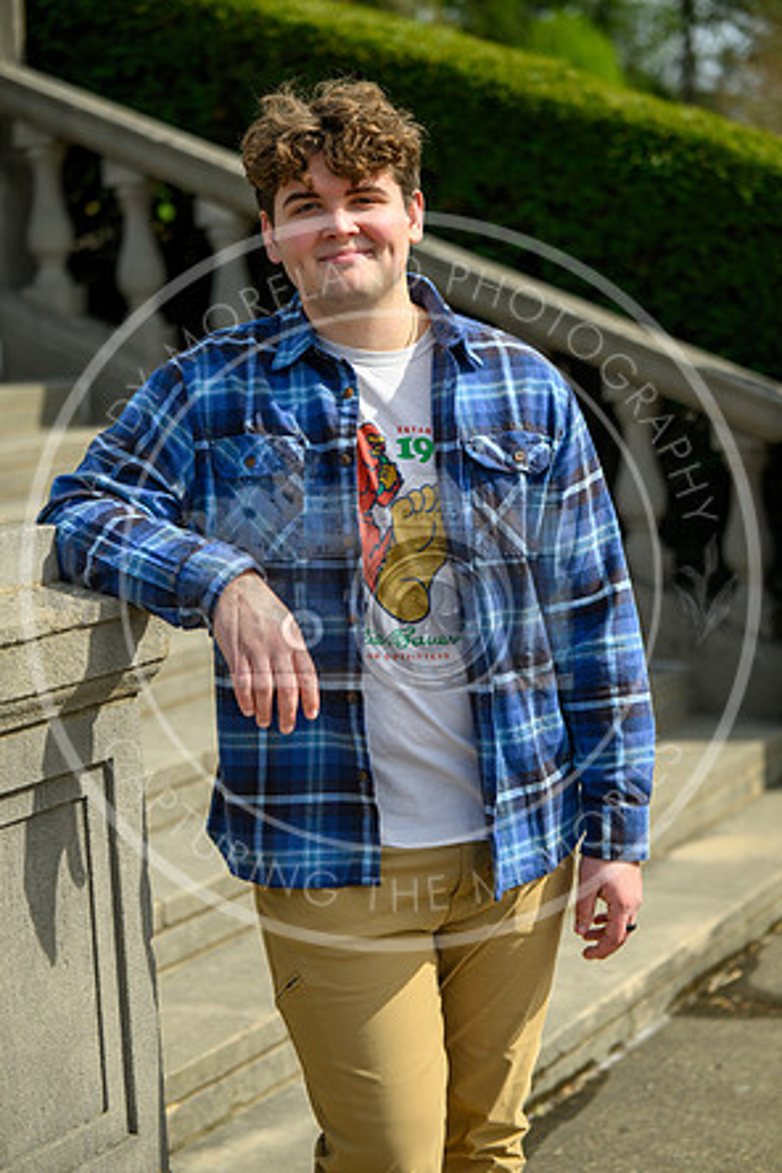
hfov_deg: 19.2
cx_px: 391
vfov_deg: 28.5
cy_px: 581
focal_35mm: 71
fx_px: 2313
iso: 100
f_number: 2.8
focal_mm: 70
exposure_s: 1/1250
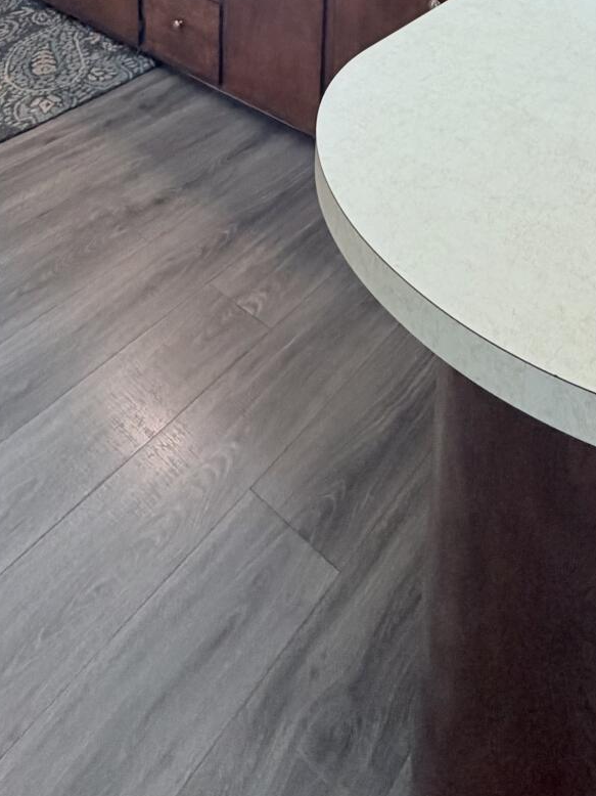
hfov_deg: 39.6
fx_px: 827
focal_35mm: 36
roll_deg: -0.6
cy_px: -195
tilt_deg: -9.0
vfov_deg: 36.9
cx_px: 266
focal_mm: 2.22
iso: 250
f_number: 2.2
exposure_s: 1/60
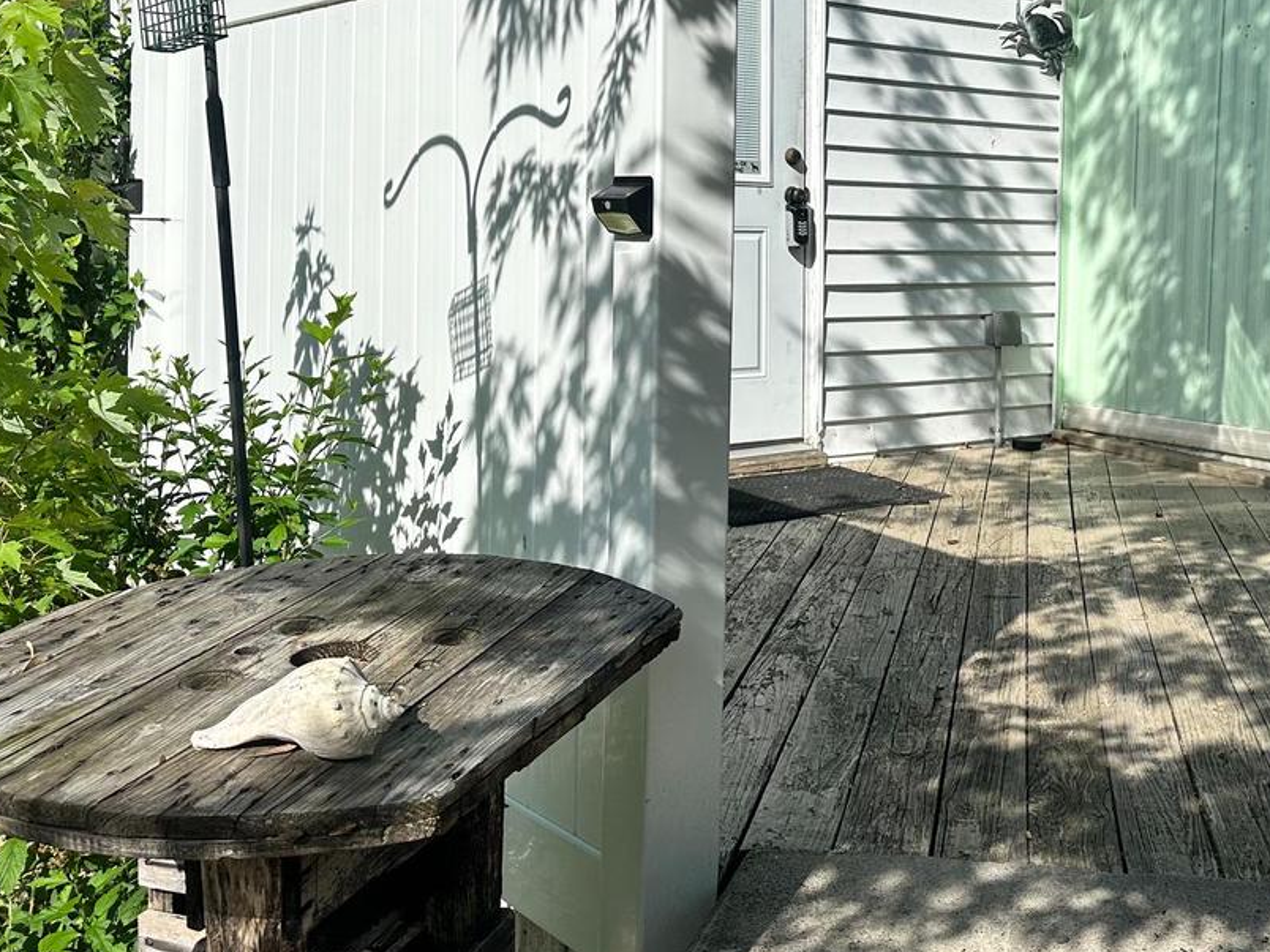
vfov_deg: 33.4
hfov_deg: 42.8
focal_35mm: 43
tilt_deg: -3.6
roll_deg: -0.9
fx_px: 1578
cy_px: 357
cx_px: 913
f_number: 1.78
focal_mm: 6.86
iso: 80
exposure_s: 1/6211
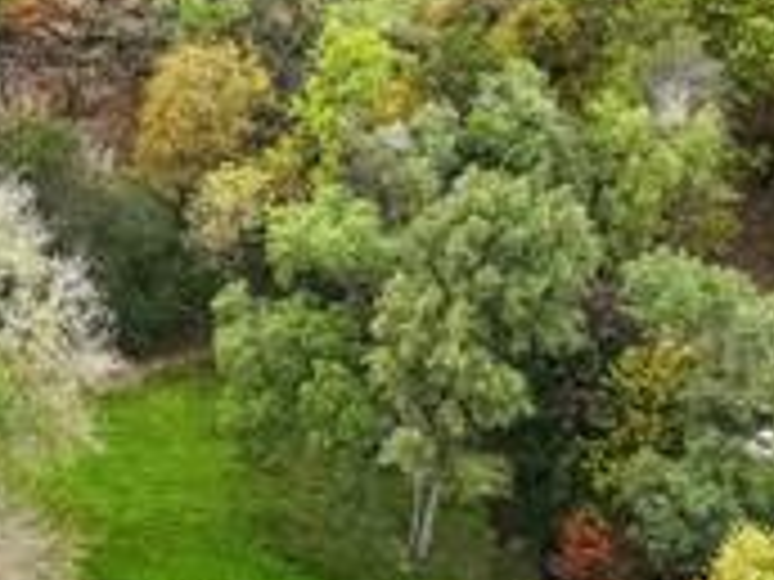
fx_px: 3197
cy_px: -286
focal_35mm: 143
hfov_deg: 12.3
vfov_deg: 10.1
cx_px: -756
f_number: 2.8
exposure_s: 1/400
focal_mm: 12.3
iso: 150
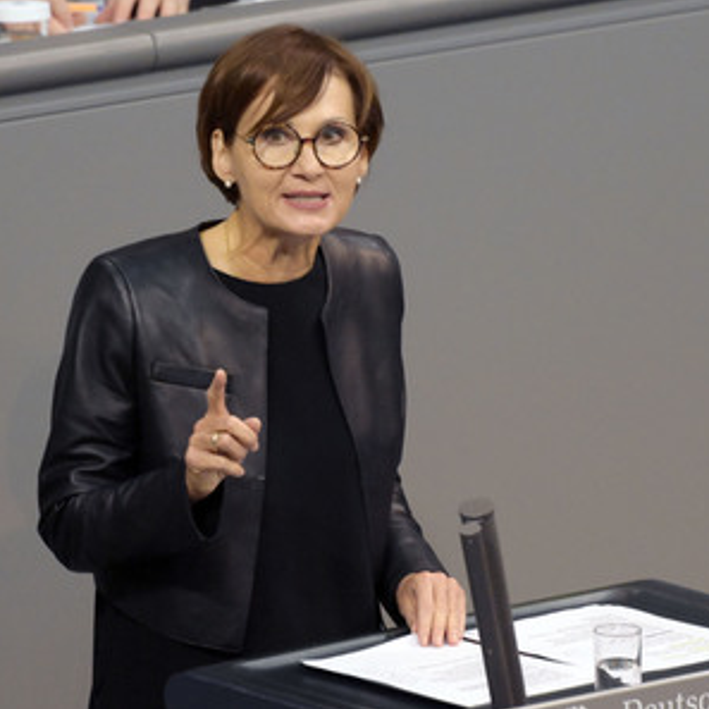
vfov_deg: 3.4
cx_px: 288
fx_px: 11934
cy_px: 356
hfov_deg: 3.4
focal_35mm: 515
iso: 12800
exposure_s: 1/400
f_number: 5.6
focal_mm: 400
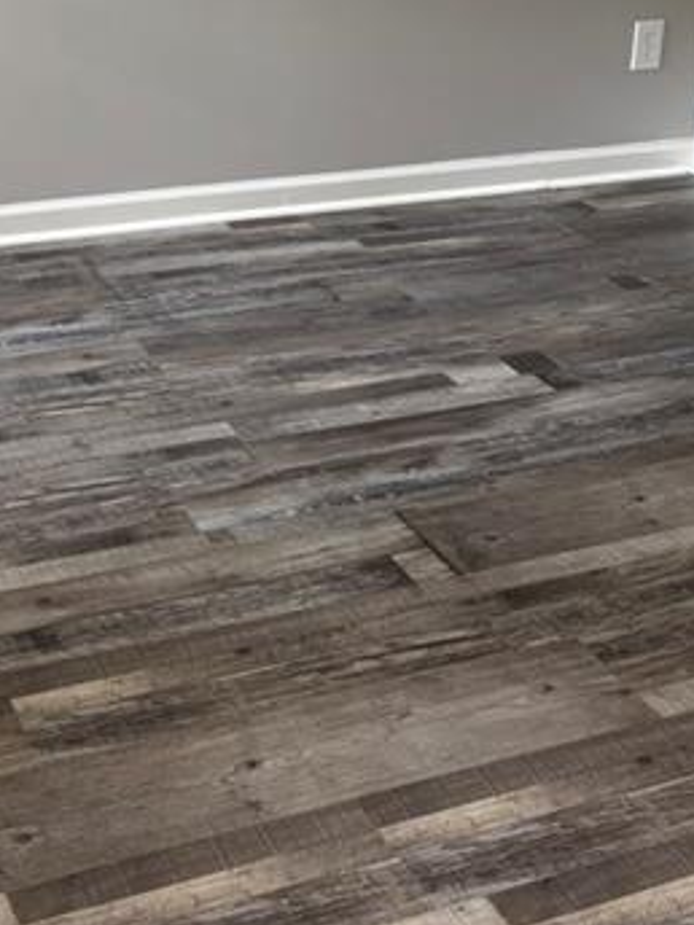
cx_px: 105
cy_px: 32
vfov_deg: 31.1
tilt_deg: -14.2
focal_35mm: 58
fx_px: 1550
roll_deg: -2.4
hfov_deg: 24.7
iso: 160
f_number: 1.6
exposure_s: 1/60
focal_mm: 5.96
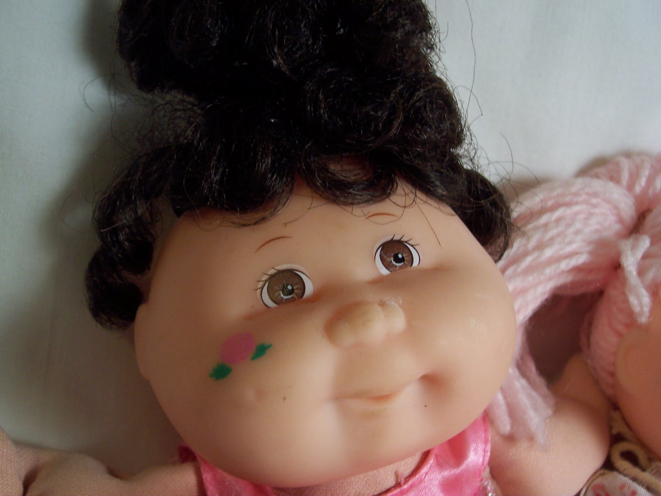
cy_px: 248
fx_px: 707
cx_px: 330
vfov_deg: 38.7
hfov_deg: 50.1
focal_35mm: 37
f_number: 2.8
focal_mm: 5.6
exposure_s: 1/45
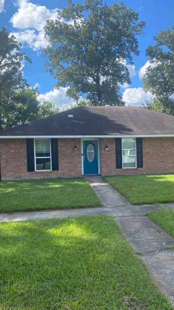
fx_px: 254
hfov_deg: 37.4
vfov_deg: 62.6
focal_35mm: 31
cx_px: 118
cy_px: 163
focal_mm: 4.25
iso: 32
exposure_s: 1/1245
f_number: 1.8
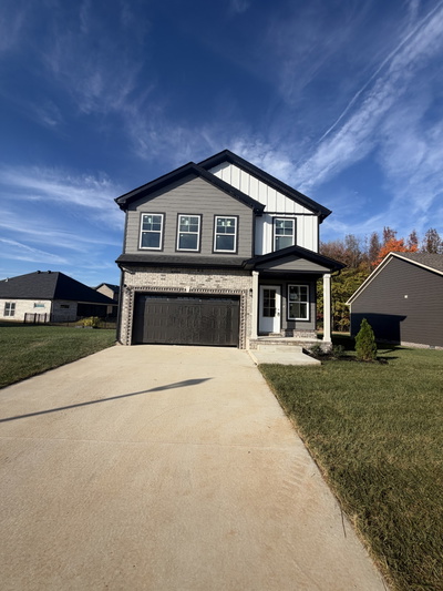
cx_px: 222
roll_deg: -1.1
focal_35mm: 14
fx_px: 239
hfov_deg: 85.7
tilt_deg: +7.1
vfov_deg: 102.1
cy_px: 296
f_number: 2.2
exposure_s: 1/901
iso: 25
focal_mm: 2.22
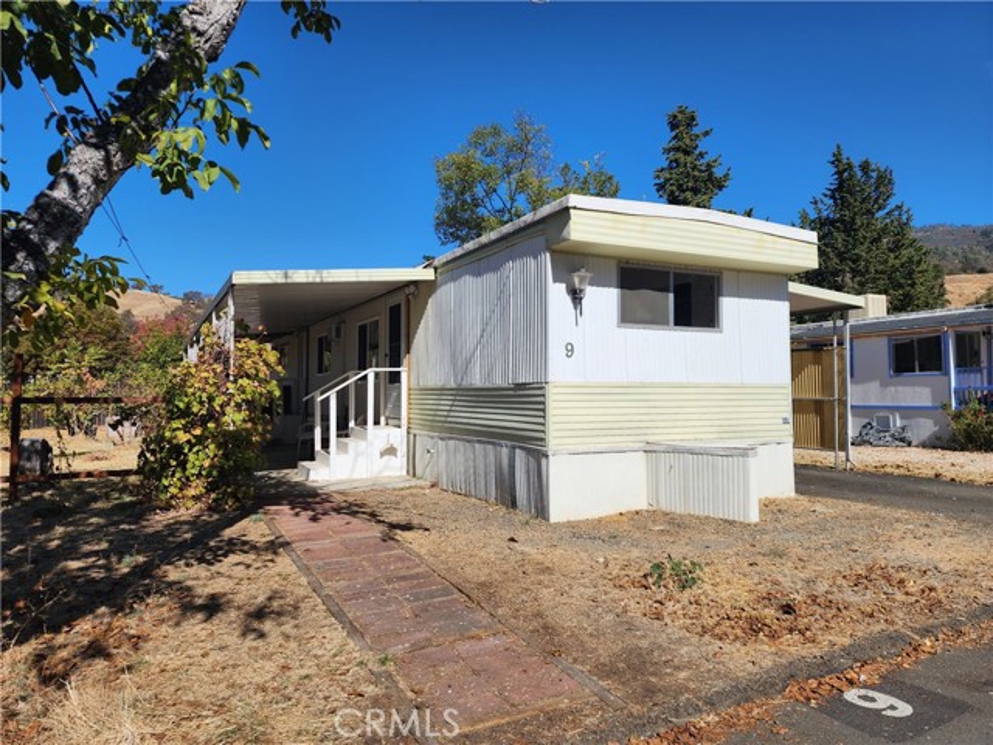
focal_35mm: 23
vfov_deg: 58.9
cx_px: 496
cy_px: 372
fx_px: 660
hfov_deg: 73.9
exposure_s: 1/1844
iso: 12
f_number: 1.8
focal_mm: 6.4
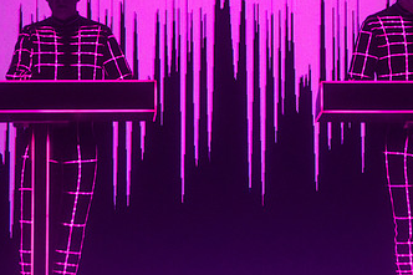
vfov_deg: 4.3
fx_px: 3623
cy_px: 54
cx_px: 272
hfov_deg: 6.5
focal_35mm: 316
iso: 2500
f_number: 3.2
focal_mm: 160
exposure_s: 1/320
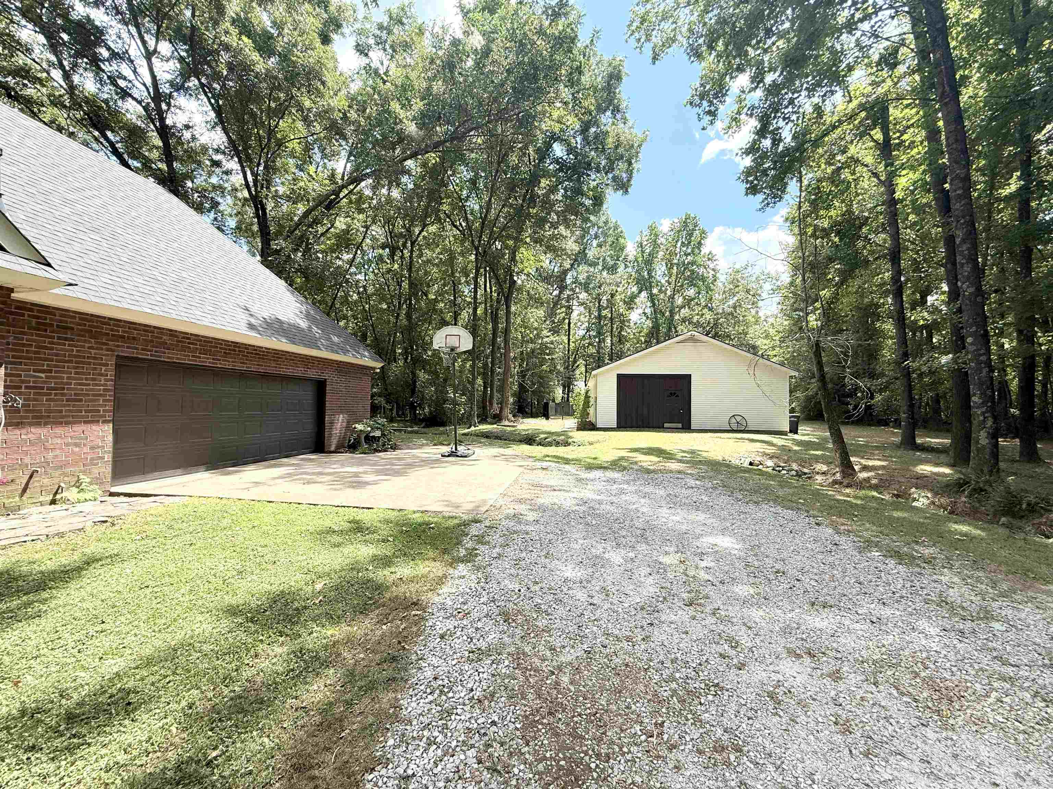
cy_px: 394
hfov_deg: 102.1
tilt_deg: +1.8
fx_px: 426
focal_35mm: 14
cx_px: 526
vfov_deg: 85.7
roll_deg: -0.6
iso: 64
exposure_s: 1/686
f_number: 2.2
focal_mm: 2.22
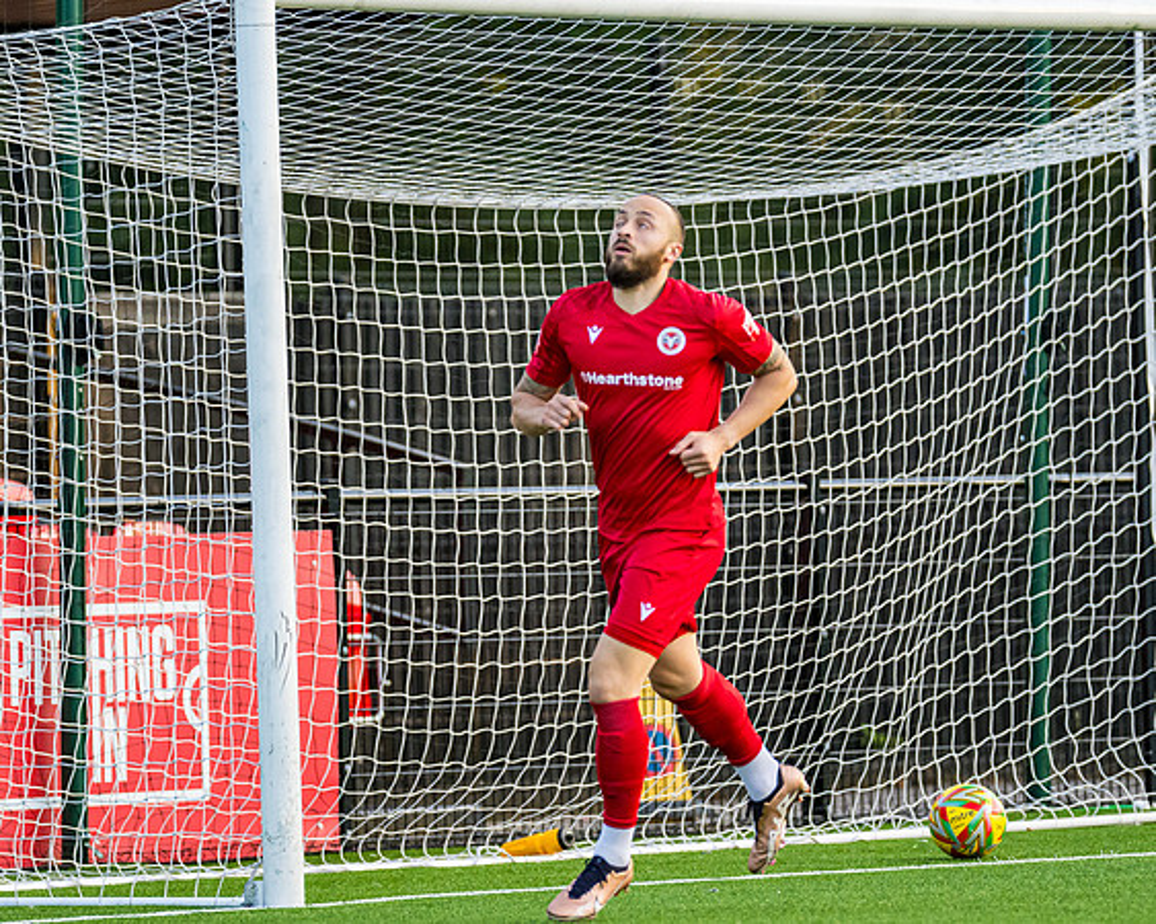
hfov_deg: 4.6
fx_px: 14440
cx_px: 514
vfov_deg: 3.7
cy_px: 460
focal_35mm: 422
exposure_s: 1/1250
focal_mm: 240
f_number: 2.8
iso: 1250
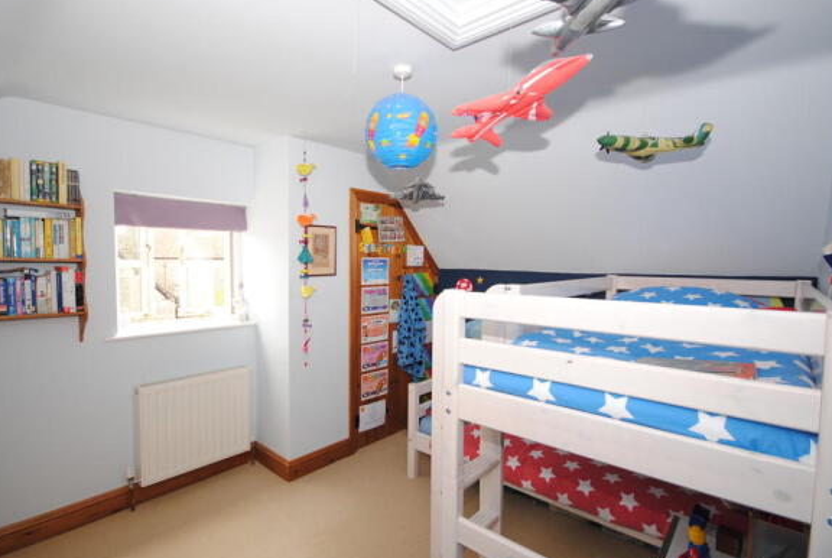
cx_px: 392
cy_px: 283
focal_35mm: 17
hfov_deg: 93.1
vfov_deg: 70.6
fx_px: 393
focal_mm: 10
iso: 200
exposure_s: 1/60
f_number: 4
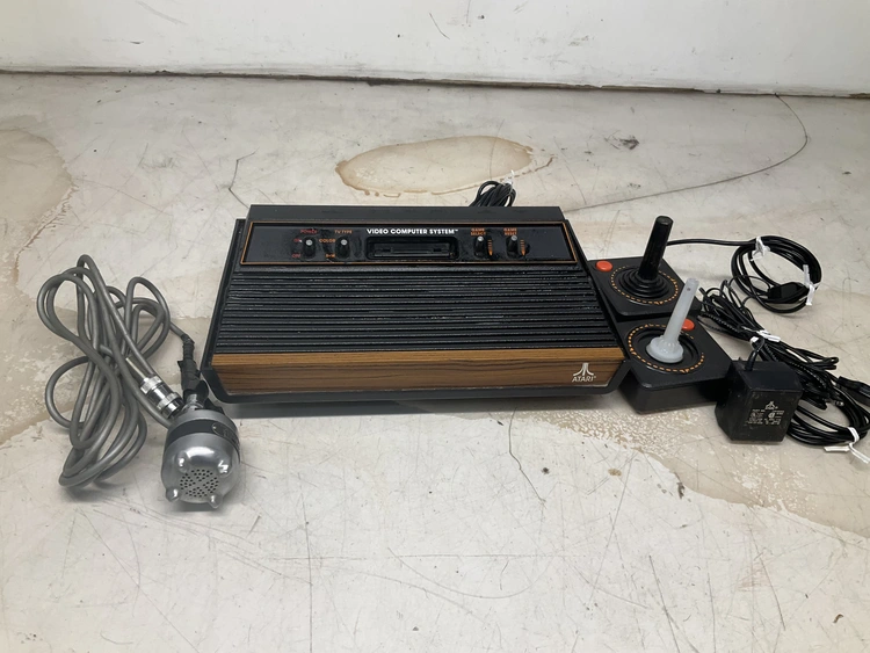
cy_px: 326
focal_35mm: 29
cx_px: 435
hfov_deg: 61.6
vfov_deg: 48.3
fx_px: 729
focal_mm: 3
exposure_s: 1/120
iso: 40
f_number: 1.8
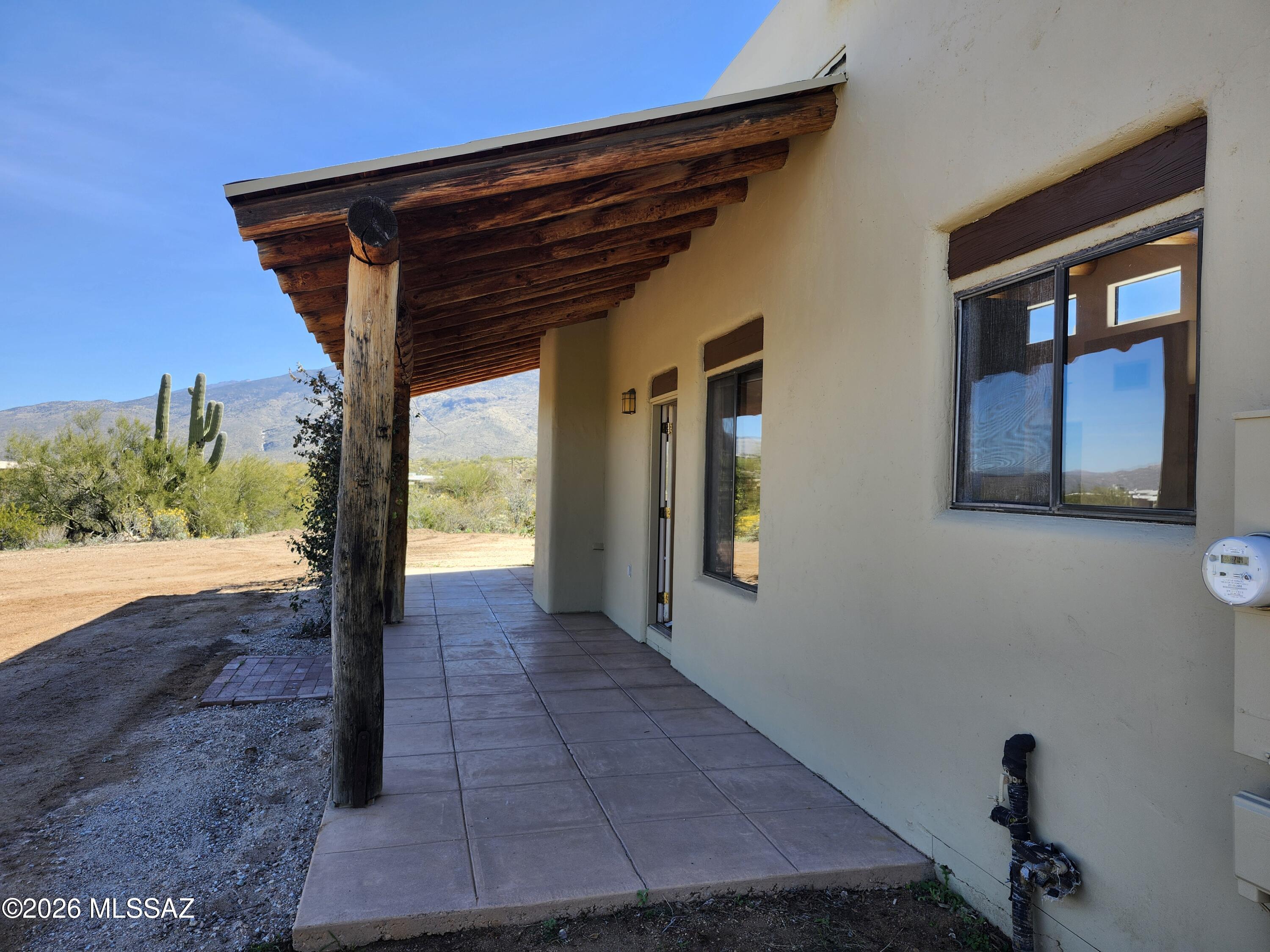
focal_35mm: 23
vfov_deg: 58.9
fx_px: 844
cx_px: 635
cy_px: 476
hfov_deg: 73.9
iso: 25
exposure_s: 1/539
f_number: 1.8
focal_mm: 5.54
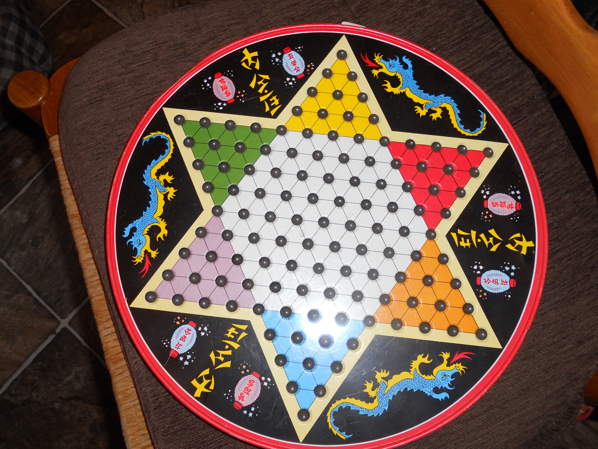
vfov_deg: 44.2
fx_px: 553
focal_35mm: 32
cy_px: 224
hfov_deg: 56.8
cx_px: 299
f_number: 3.5
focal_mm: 5.8
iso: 80
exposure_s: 1/25
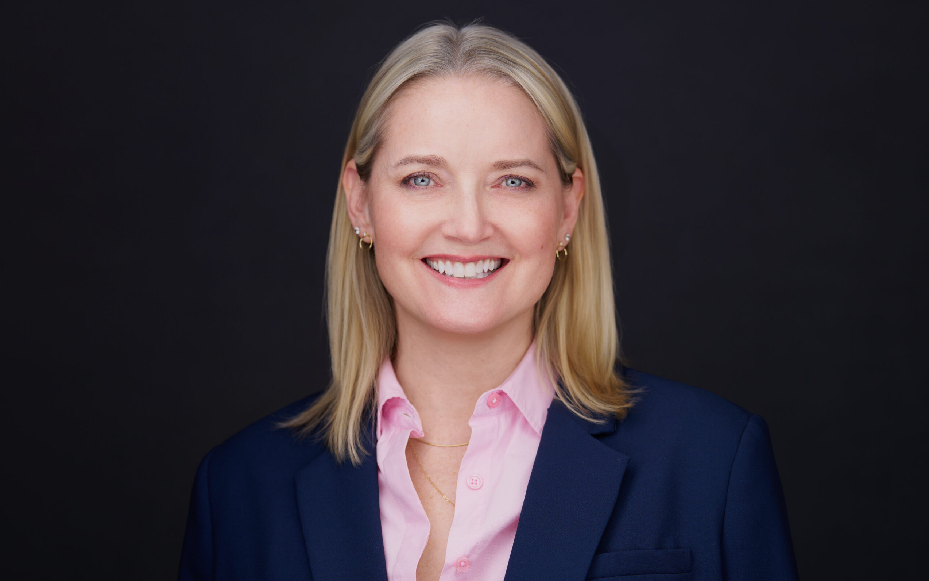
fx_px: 2127
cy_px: 293
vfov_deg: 15.5
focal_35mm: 84
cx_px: 465
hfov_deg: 24.6
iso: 125
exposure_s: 1/160
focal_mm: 82
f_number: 3.2
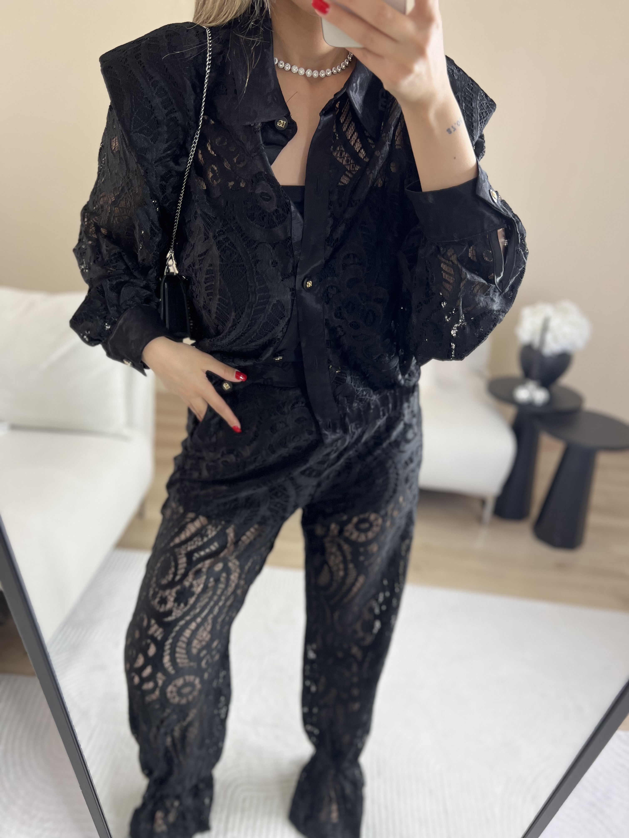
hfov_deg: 53.1
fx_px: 630
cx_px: 314
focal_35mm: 26
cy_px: 419
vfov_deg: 67.3
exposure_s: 1/50
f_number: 1.5
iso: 100
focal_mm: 5.7
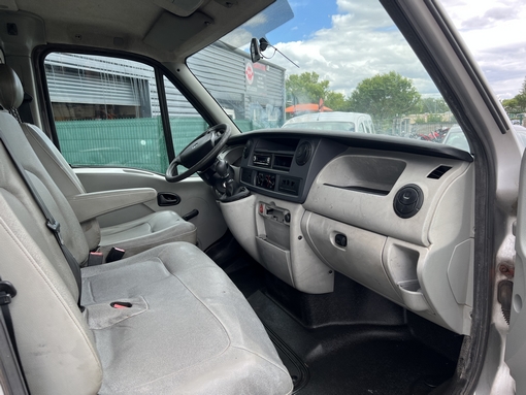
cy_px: 198
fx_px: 395
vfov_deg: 53.1
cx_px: 263
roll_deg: +2.8
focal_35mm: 26
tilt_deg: -10.9
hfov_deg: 67.3
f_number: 1.5
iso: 50
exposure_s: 1/443
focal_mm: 5.7
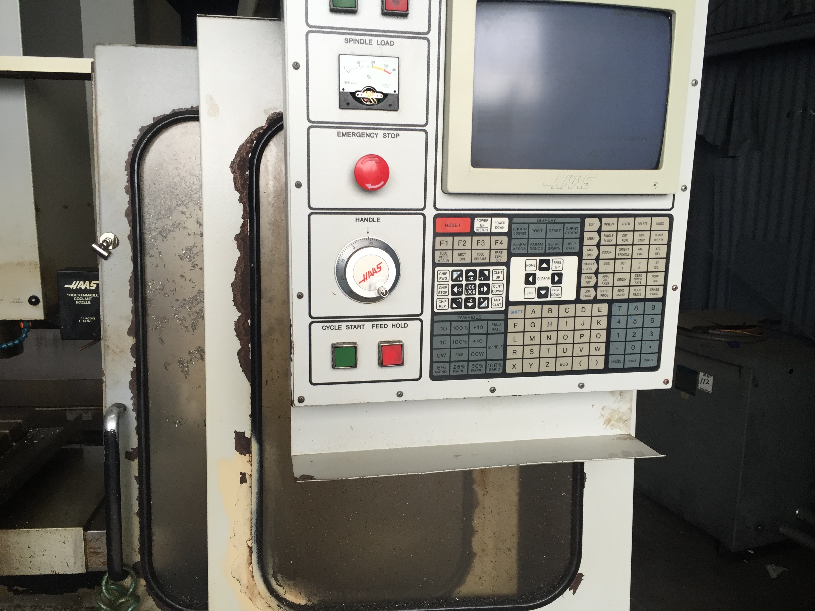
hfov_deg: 61.7
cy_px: 306
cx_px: 408
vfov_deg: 48.2
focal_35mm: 29
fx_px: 683
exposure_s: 1/40
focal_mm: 4.15
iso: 32
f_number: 2.2
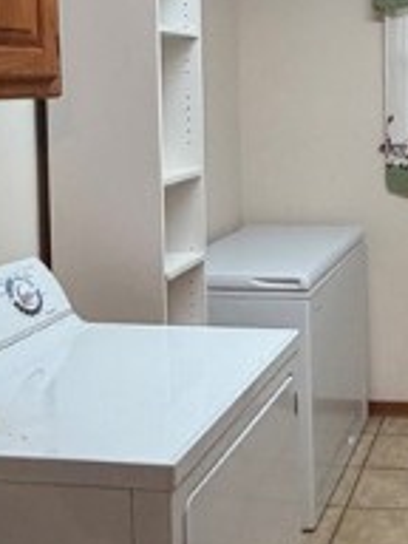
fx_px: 880
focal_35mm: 56
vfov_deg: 33.6
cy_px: 130
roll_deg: +1.0
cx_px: 416
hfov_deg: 24.8
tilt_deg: -2.9
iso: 320
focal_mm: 2.22
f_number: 2.2
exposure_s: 1/120
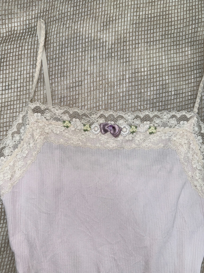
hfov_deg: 56.8
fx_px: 189
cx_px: 102
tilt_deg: -88.9
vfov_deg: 71.6
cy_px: 136
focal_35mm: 24
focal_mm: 6.76
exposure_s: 1/84
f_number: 1.78
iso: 50
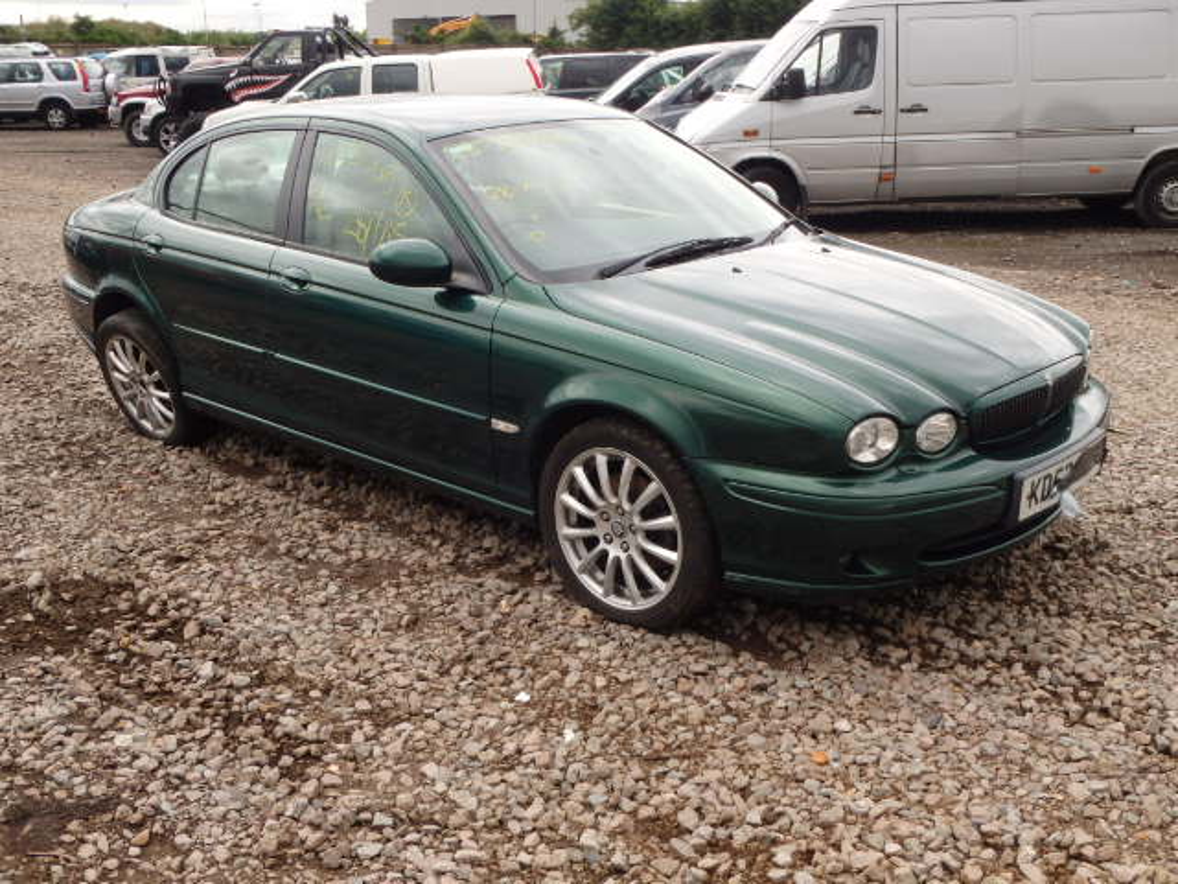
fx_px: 1293
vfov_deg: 37.7
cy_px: 442
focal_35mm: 38
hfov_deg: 49.0
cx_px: 589
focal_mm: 6.8
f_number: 4.6
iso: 125
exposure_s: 1/250
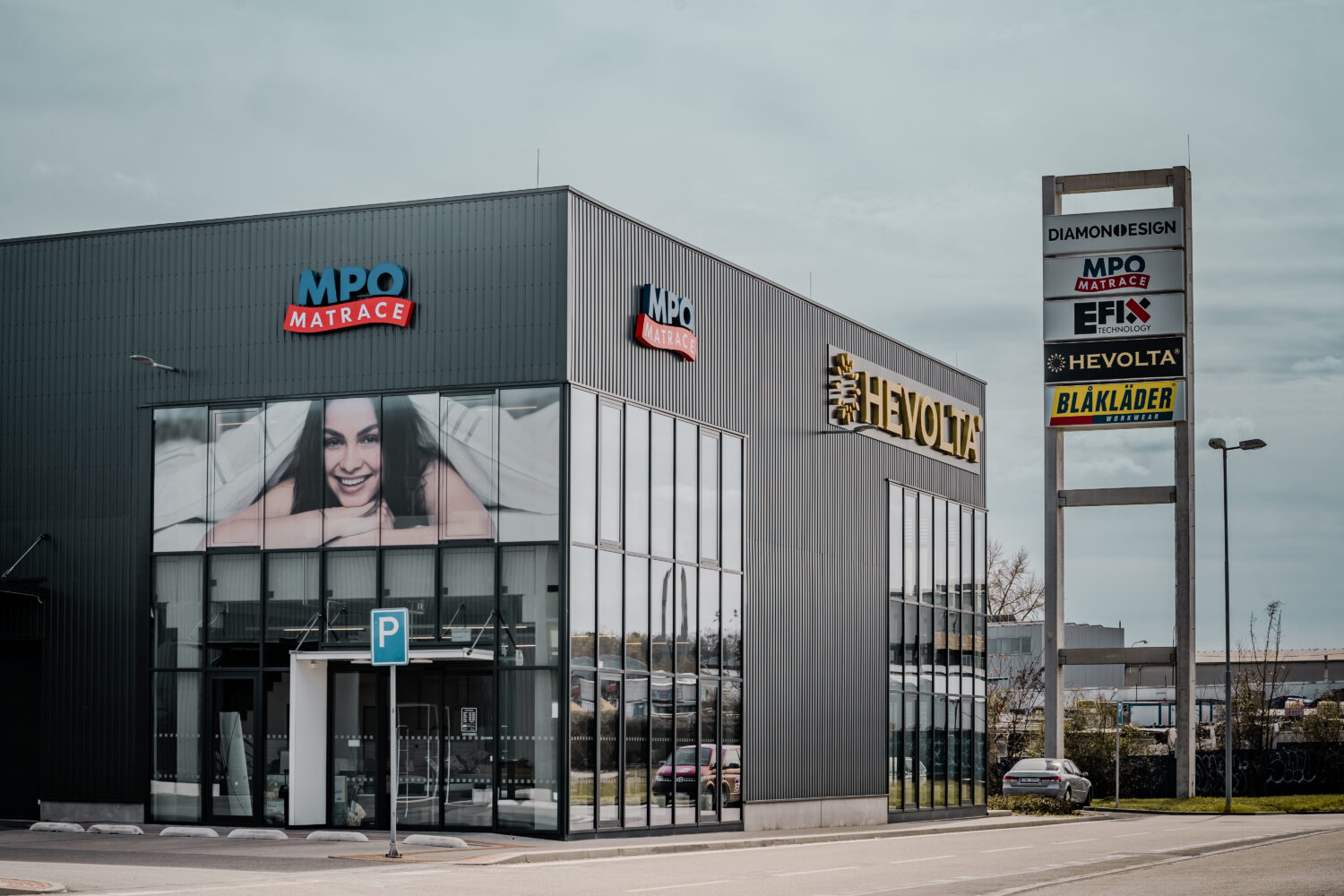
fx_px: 2613
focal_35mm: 70
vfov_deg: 19.5
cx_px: 672
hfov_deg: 28.8
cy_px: 448
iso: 50
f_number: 9
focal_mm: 70
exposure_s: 1/200
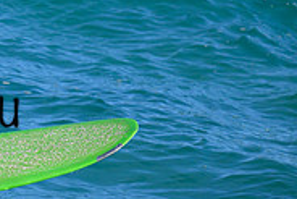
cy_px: 82
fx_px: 21442
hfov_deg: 0.8
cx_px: -161
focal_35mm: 2597
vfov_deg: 0.5
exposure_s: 1/2000
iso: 400
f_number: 6.3
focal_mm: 800
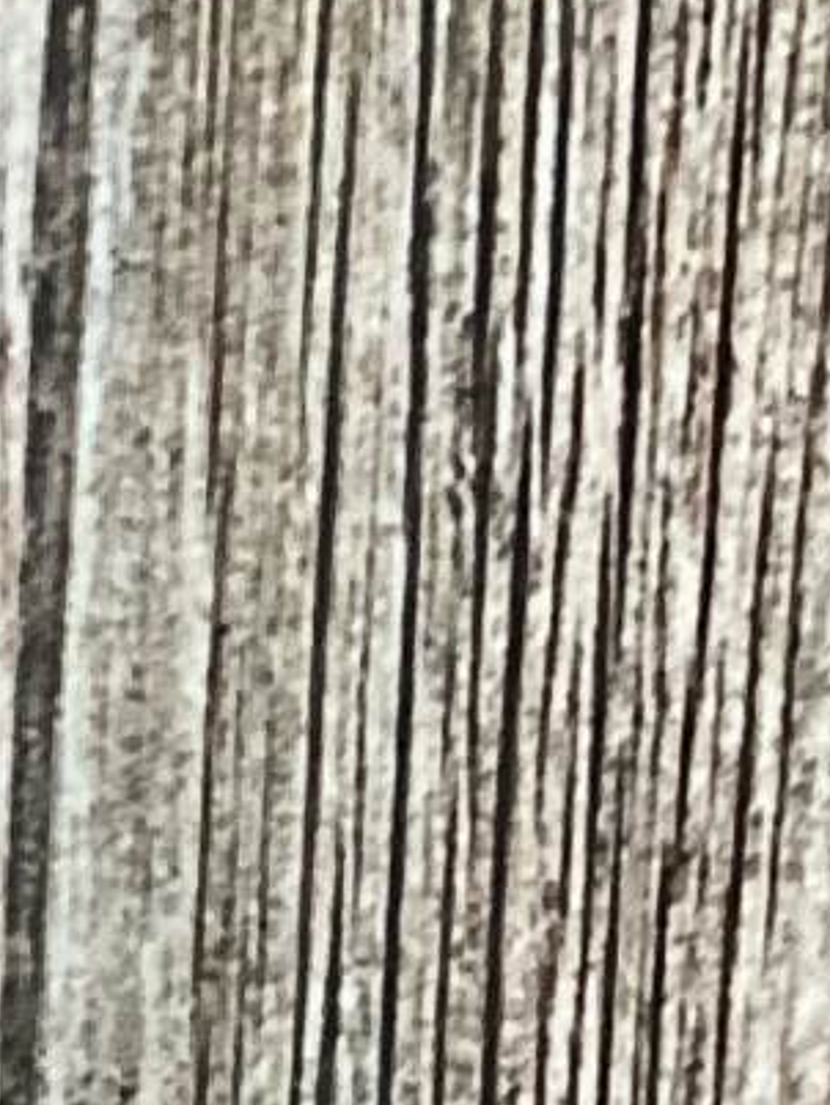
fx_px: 5908
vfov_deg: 10.6
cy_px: 1196
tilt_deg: -21.0
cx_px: -853
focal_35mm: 185
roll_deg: +0.5
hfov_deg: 7.7
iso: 320
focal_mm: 3.3
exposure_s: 1/60
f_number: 2.4
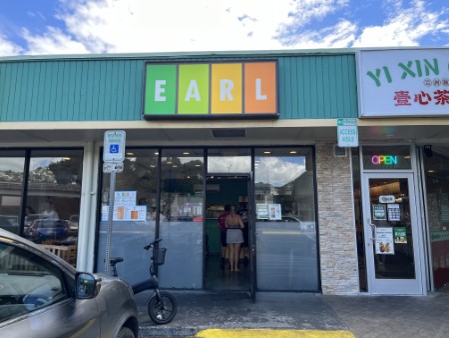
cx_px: 224
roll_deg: -0.6
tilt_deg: +8.5
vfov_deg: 53.1
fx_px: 337
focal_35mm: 26
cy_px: 169
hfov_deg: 67.3
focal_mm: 5.1
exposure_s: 1/539
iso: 50
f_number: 1.6
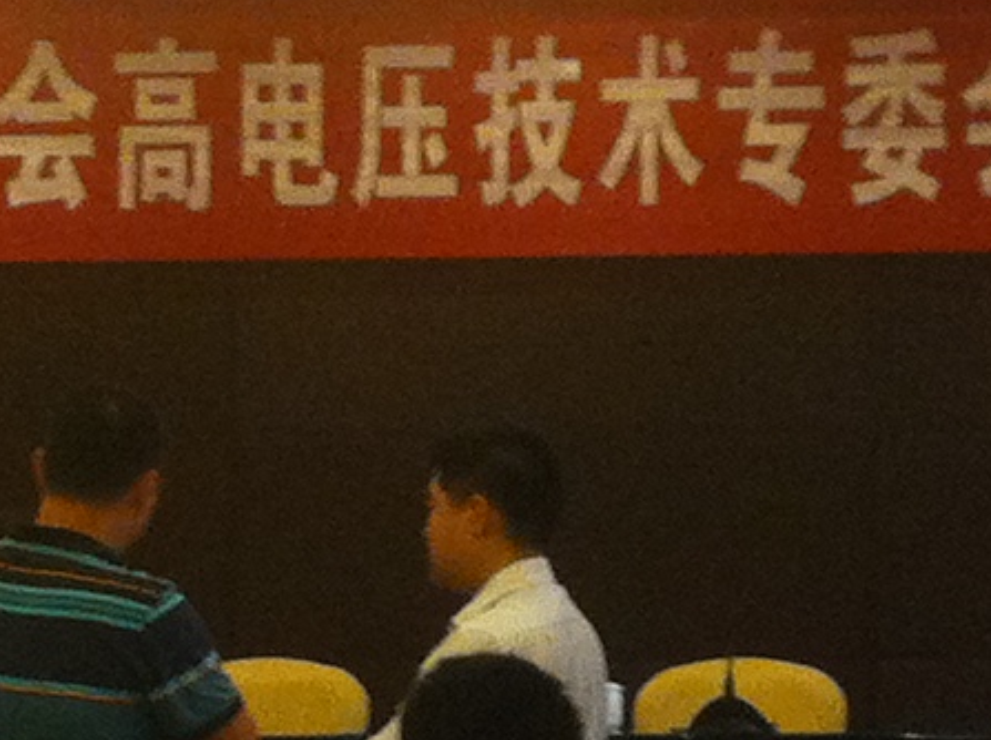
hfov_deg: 9.8
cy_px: 554
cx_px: 630
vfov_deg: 7.3
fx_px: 5804
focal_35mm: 203
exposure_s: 1/15
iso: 250
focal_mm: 3.85
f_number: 2.8
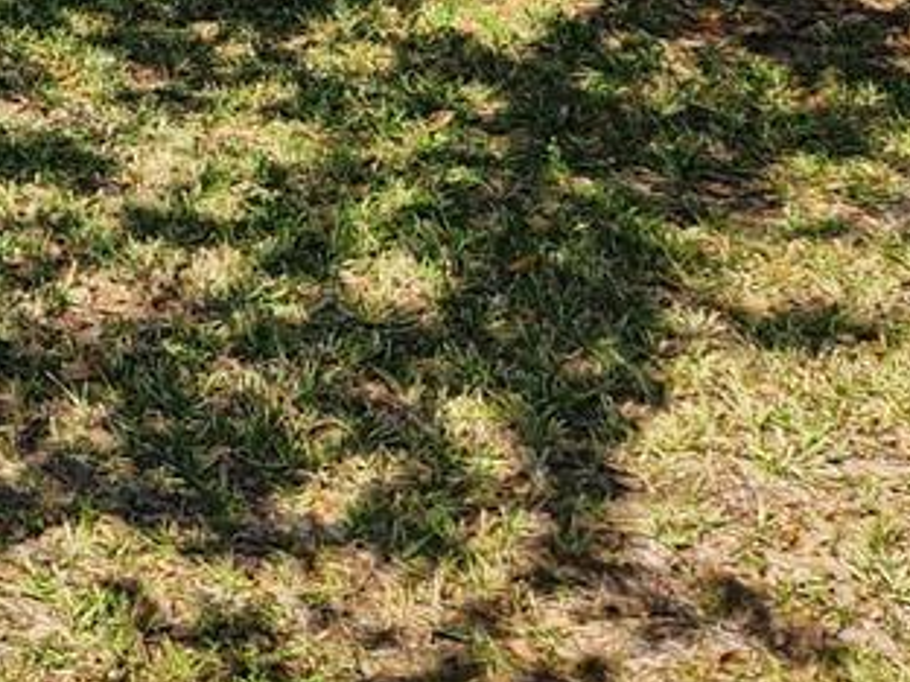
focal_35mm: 118
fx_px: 3102
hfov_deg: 13.7
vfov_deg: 11.5
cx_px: -1030
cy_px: -586
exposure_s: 1/1218
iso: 20
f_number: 1.8
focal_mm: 5.4
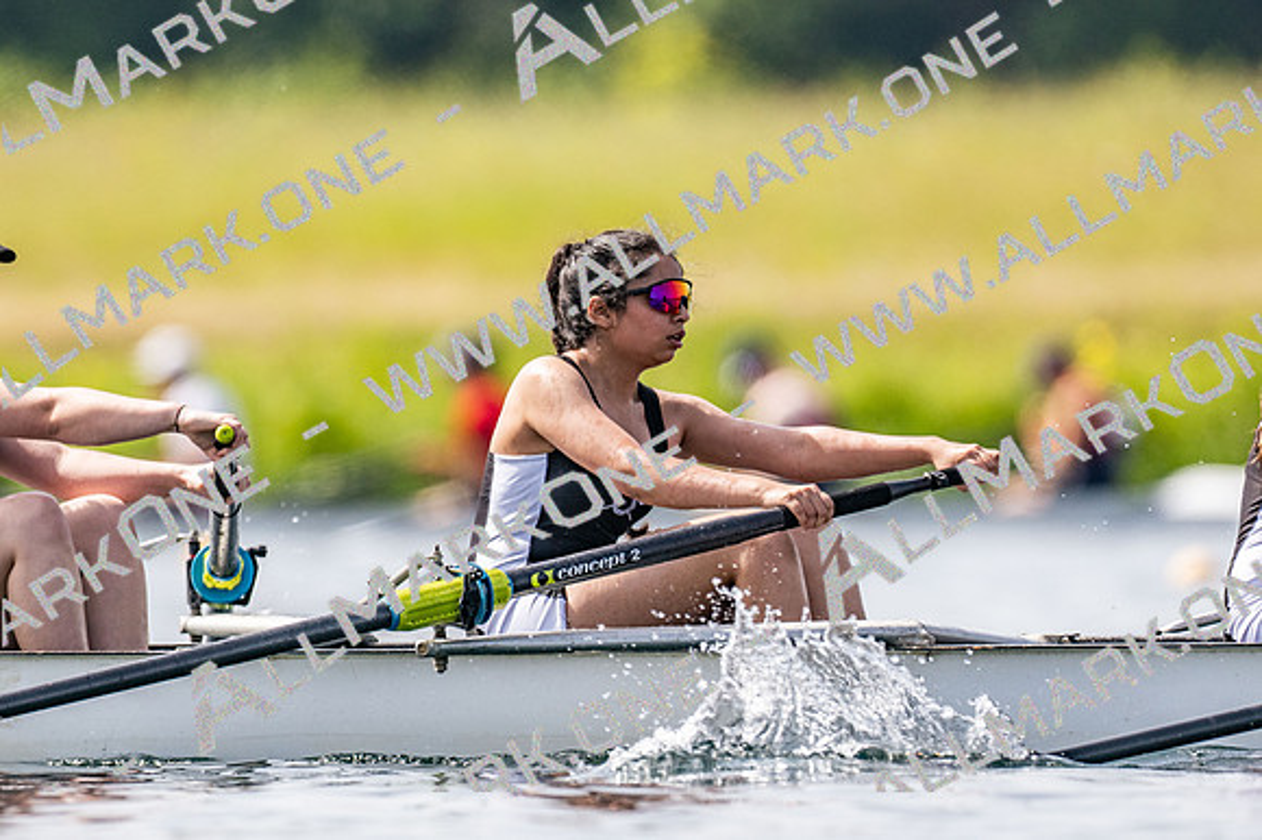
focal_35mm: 900
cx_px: 631
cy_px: 420
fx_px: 31531
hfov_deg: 2.3
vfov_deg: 1.5
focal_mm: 600
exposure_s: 1/2500
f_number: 5
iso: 280
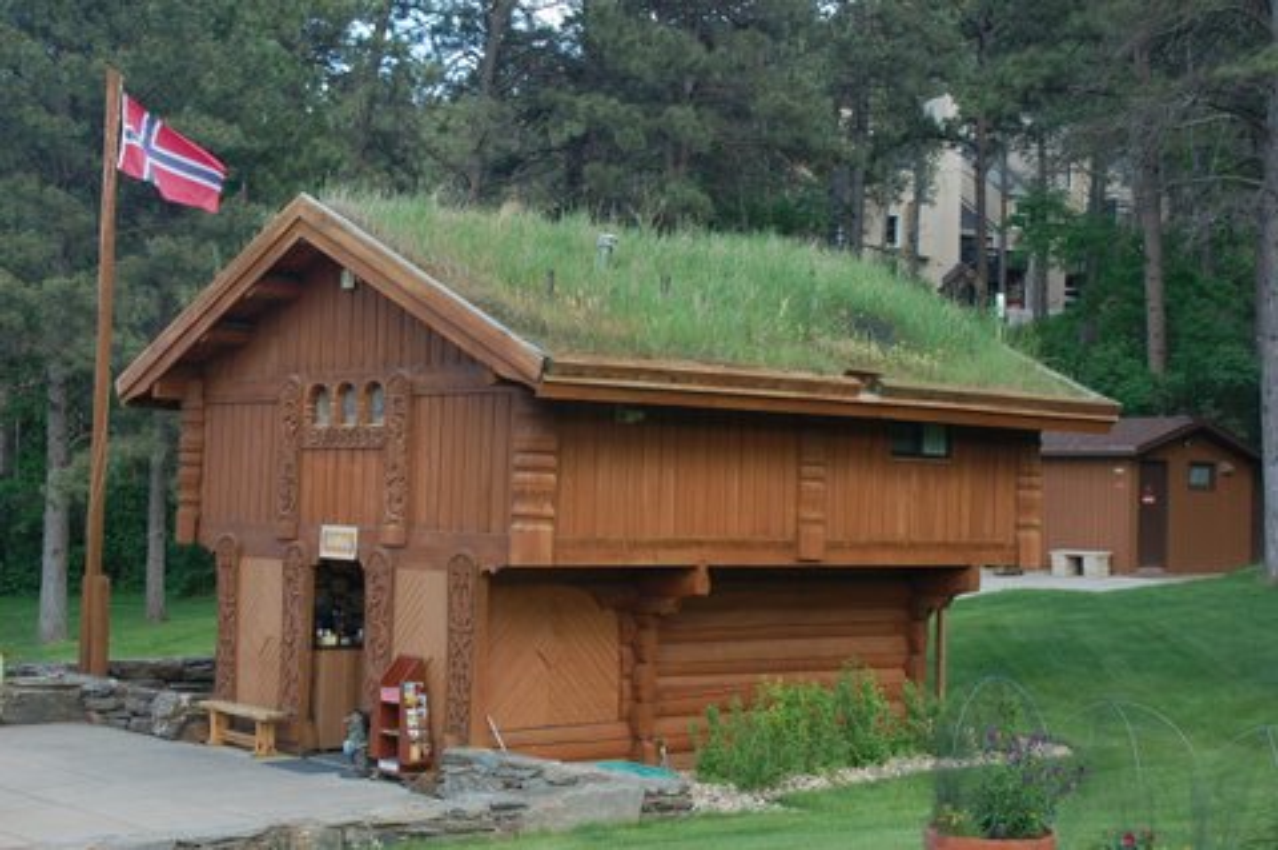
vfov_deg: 25.0
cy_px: 425
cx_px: 639
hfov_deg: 36.9
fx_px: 1915
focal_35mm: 54
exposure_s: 1/125
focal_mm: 36
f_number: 5.6
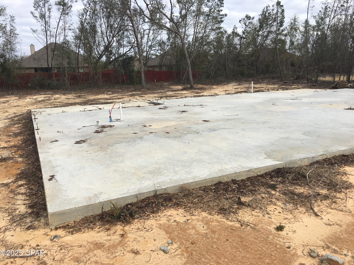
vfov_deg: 48.2
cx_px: 177
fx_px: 297
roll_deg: +0.9
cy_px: 132
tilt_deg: -10.5
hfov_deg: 61.7
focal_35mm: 29
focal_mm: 4.15
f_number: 2.2
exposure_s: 1/927
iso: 25
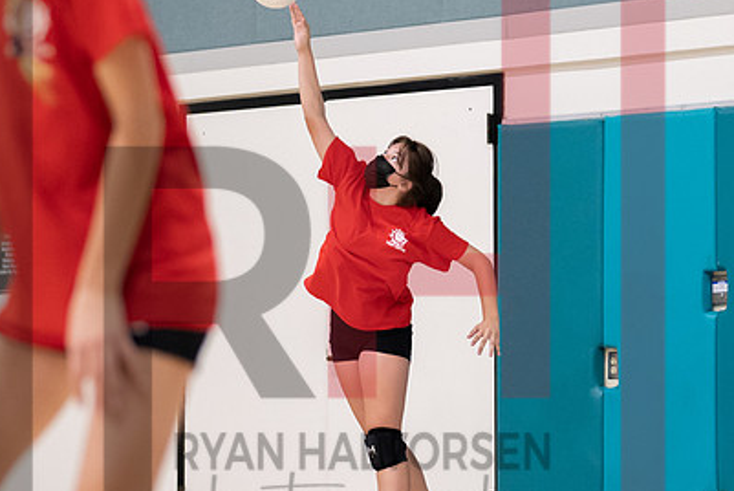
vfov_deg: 7.8
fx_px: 3611
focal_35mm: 177
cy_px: 248
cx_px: 473
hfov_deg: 11.6
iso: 800
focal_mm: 50
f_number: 1.2
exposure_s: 1/1600
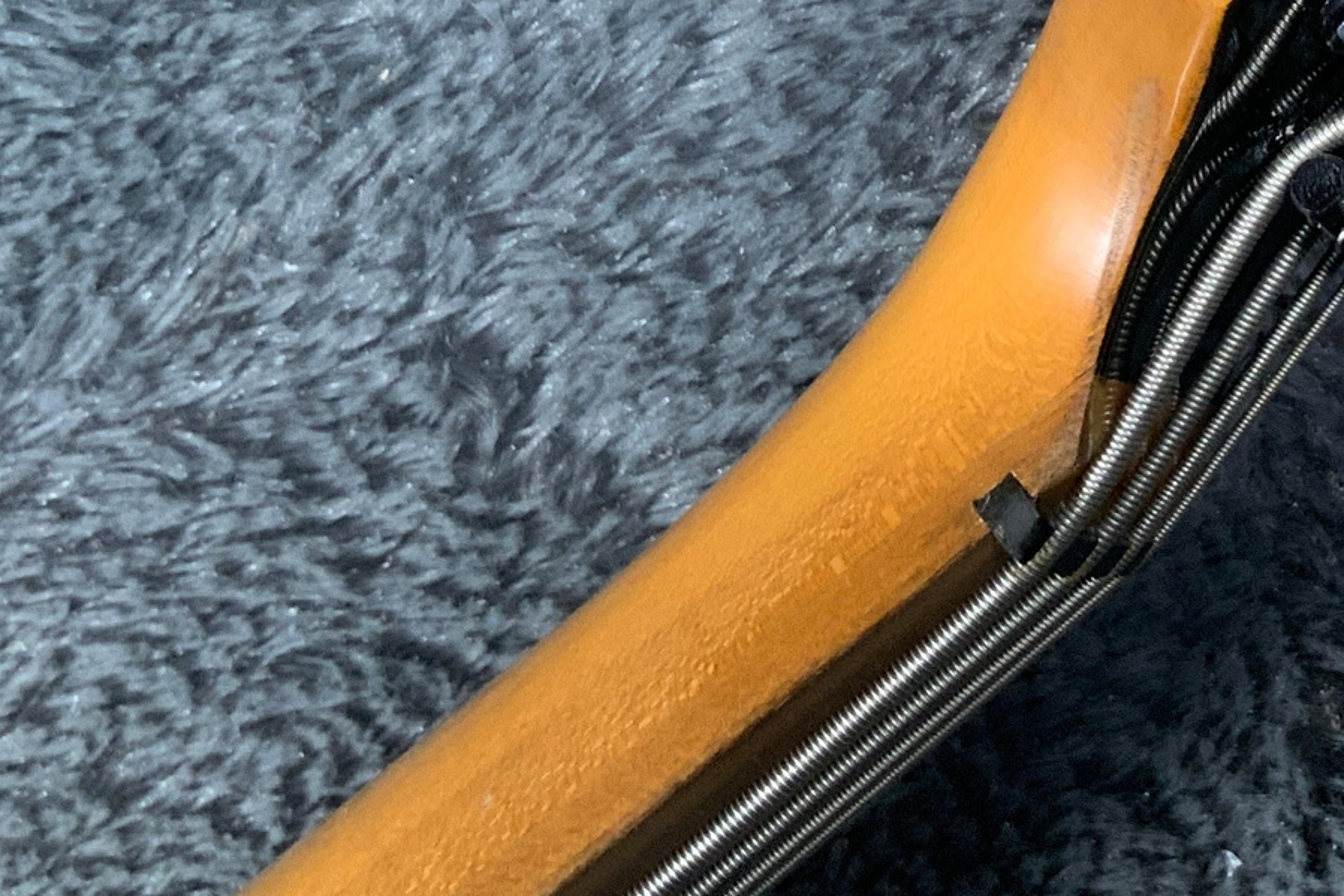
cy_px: -262
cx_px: 1595
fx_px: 3211
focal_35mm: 86
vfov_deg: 15.2
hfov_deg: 21.9
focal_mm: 3
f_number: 1.8
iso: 64
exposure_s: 1/104
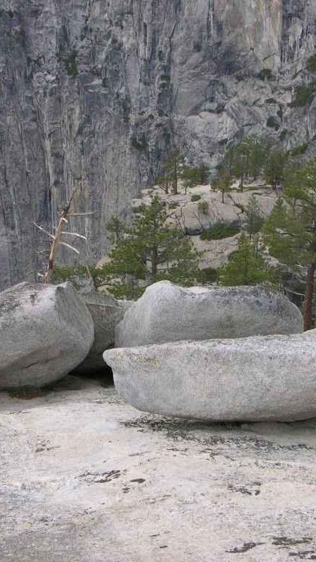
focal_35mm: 51
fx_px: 760
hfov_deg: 23.5
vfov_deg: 40.6
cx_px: 161
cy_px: 281
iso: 50
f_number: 5
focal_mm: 8.9
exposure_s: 1/154
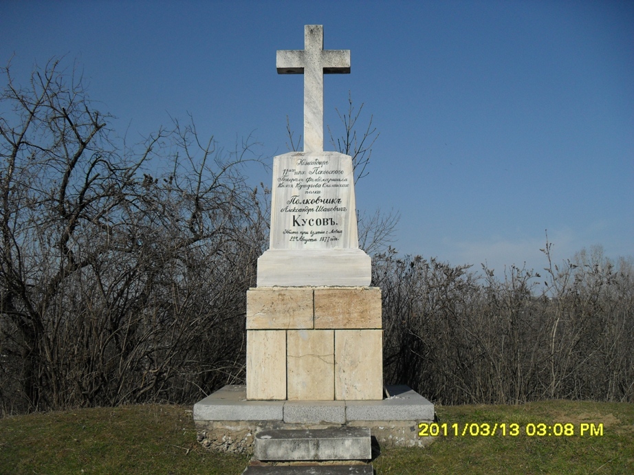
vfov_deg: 40.7
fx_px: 641
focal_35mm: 35
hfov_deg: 52.6
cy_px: 238
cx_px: 317
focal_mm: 6.2
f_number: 8.9
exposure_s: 1/350
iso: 100
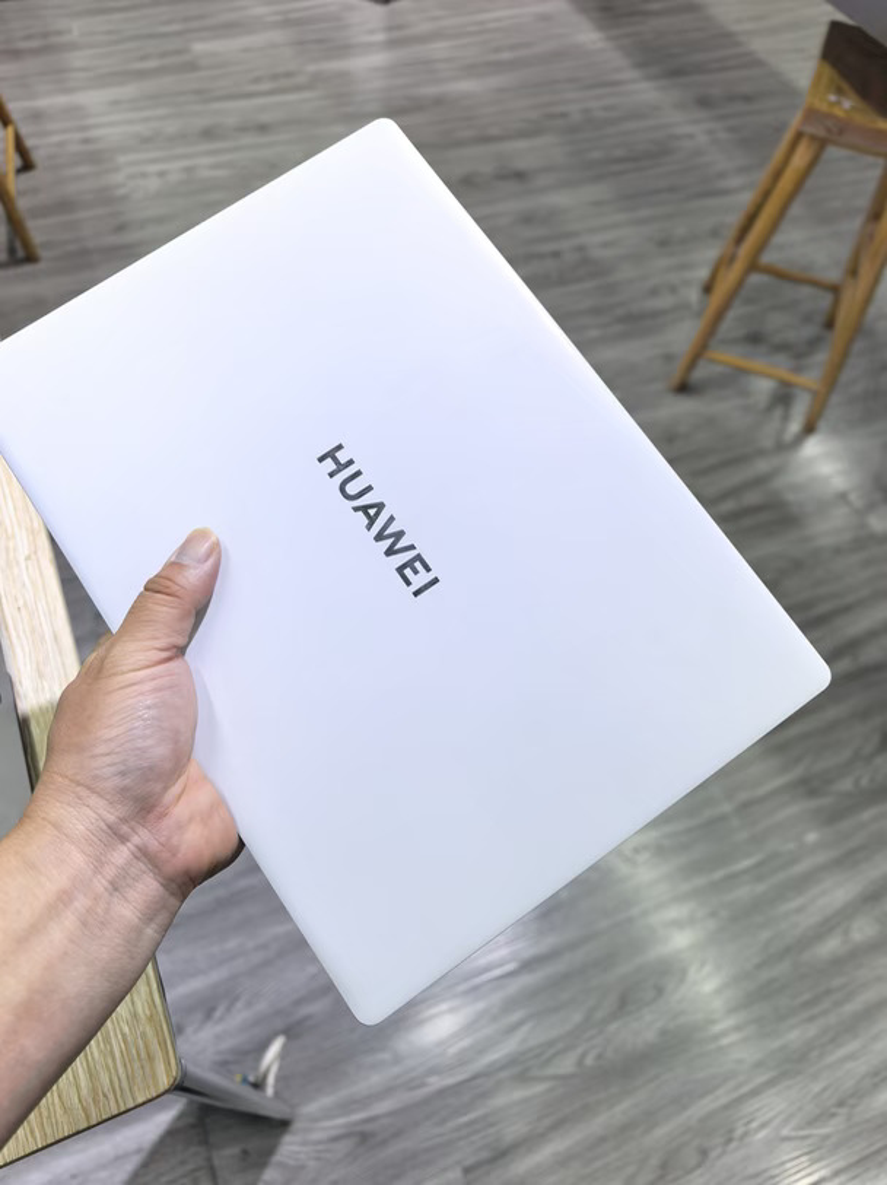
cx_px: 444
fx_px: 821
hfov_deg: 56.8
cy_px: 592
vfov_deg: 71.6
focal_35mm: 24
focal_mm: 8.5
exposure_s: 1/226
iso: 50
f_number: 2
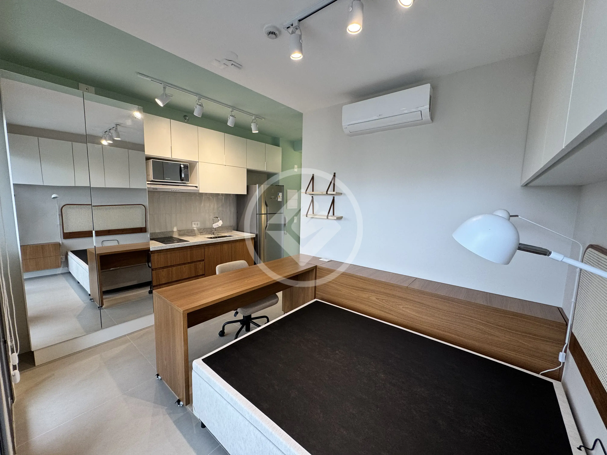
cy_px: 228
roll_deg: -1.7
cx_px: 304
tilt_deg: -7.4
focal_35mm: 14
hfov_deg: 102.1
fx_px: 245
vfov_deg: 85.7
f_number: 2.2
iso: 125
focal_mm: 2.22
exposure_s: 1/120
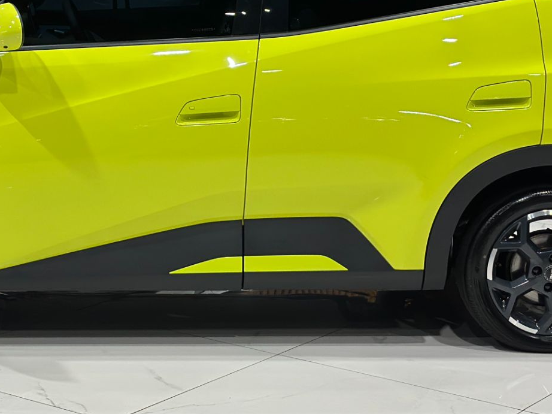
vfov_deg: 14.7
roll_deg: -0.9
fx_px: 1594
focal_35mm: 100
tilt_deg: -8.2
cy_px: 110
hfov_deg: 19.6
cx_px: 177
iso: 125
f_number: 1.78
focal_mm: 6.86
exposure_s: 1/120
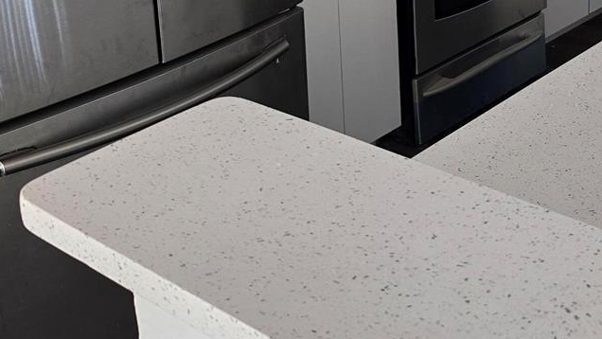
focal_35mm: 63
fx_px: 1006
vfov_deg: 18.1
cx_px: 376
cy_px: -76
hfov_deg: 33.2
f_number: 1.7
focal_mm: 6.3
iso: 200
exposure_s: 1/120
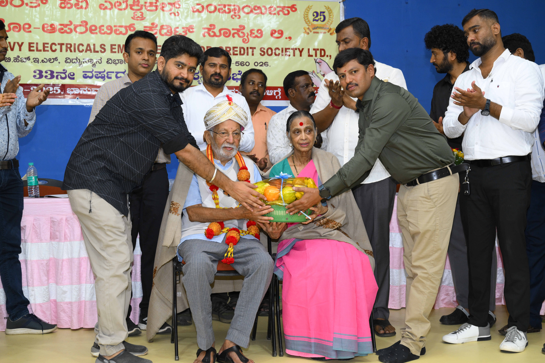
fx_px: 772
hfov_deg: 38.9
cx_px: 272
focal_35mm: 51
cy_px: 182
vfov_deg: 26.5
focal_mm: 51
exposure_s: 1/160
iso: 1600
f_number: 6.3
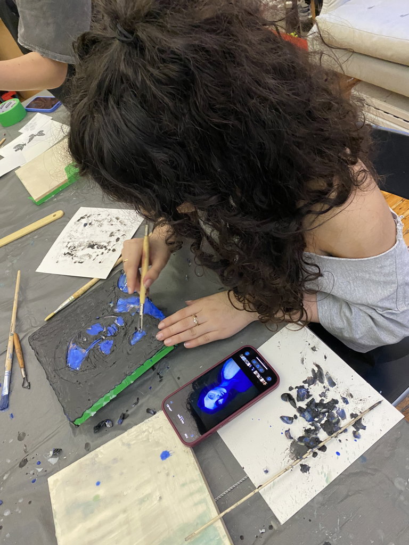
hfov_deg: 53.1
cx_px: 204
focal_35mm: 26
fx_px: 410
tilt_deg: -44.9
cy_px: 272
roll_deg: +24.4
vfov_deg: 67.3
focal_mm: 4.25
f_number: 1.8
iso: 400
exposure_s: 1/60
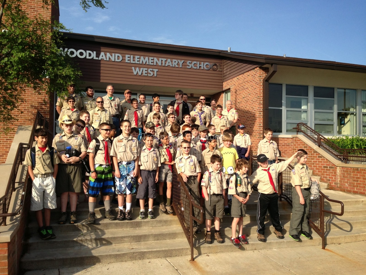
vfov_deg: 42.9
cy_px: 138
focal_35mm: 33
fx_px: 349
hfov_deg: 55.4
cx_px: 183
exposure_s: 1/1038
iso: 50
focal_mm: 4.13
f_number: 2.4
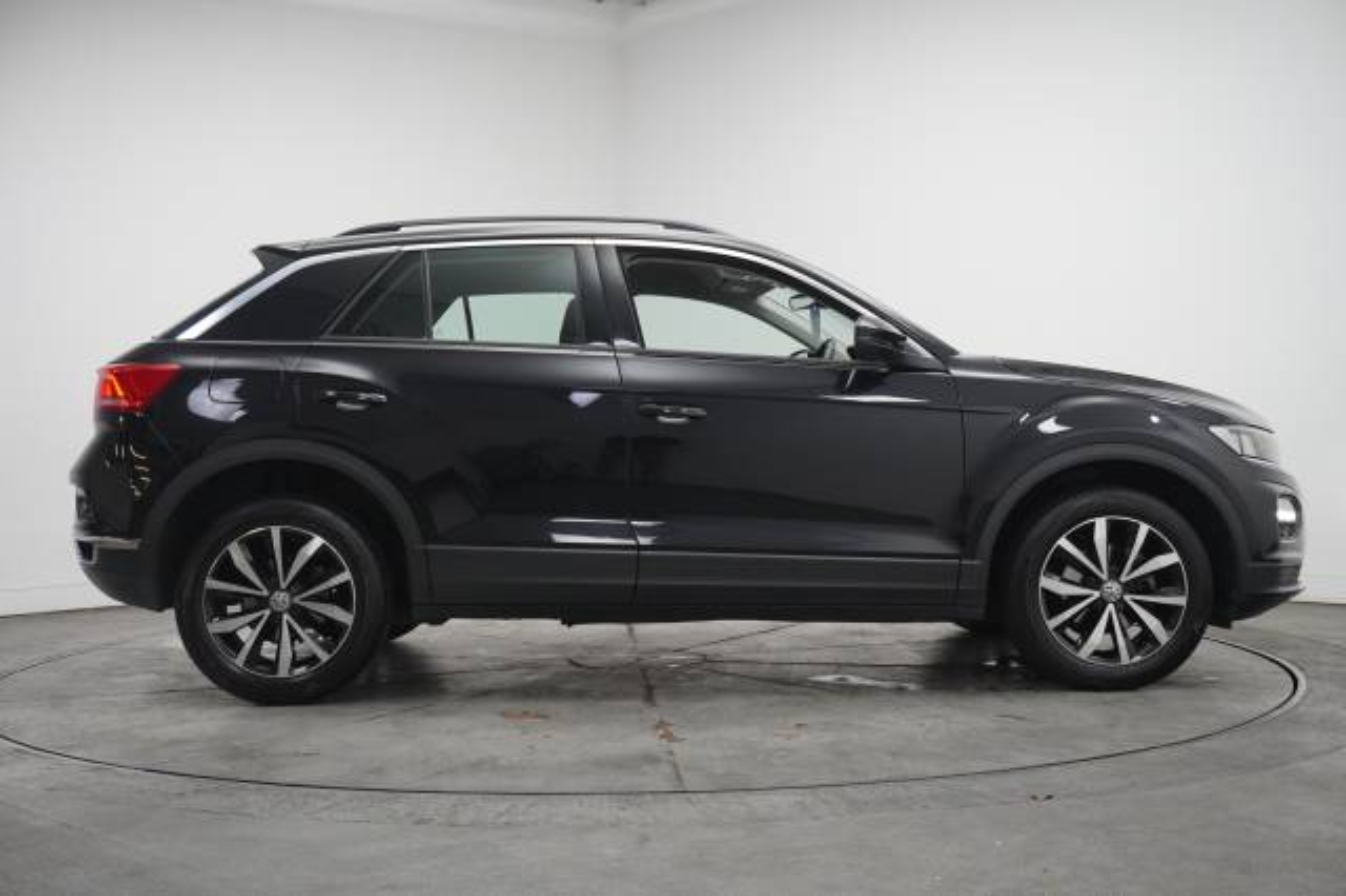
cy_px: 448
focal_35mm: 40
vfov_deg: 33.0
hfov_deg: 47.9
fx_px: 1513
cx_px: 673
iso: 2500
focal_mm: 27
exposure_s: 1/200
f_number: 4.5
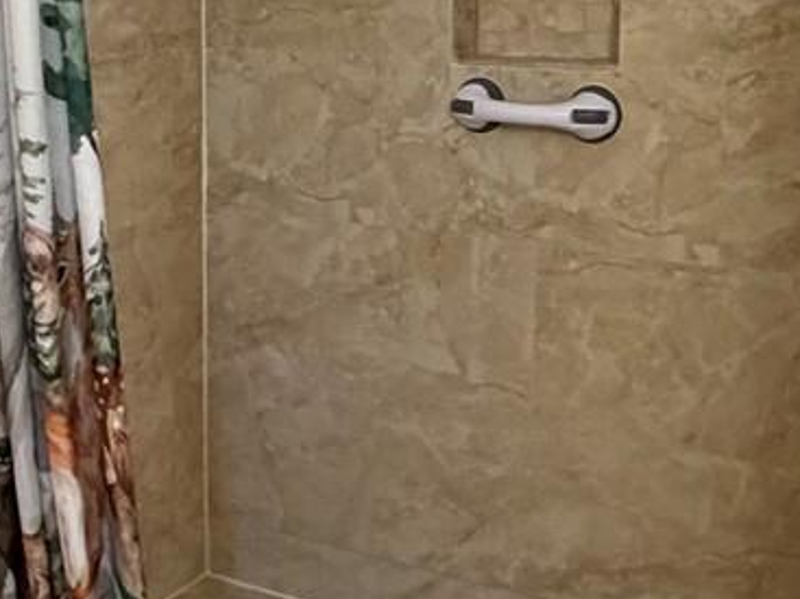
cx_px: 336
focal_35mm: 61
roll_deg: -0.1
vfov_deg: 23.6
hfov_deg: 31.6
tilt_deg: -5.9
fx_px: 1409
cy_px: 115
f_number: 2.2
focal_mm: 2.22
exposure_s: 1/60
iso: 200
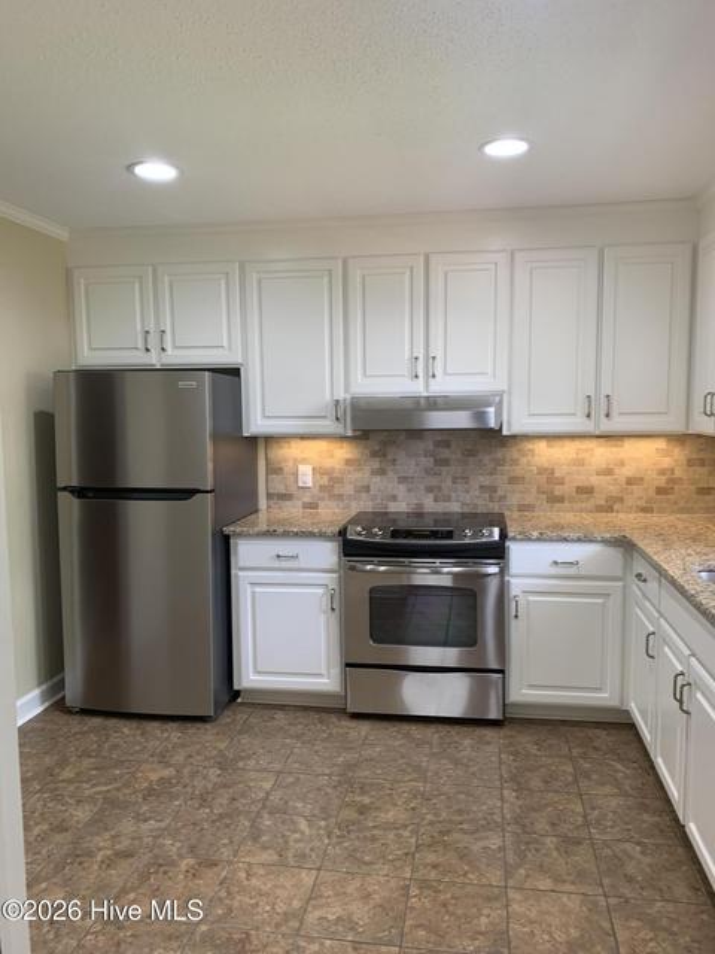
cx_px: 358
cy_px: 477
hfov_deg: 53.1
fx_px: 716
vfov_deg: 67.3
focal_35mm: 26
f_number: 1.8
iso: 100
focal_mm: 4.25
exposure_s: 1/60
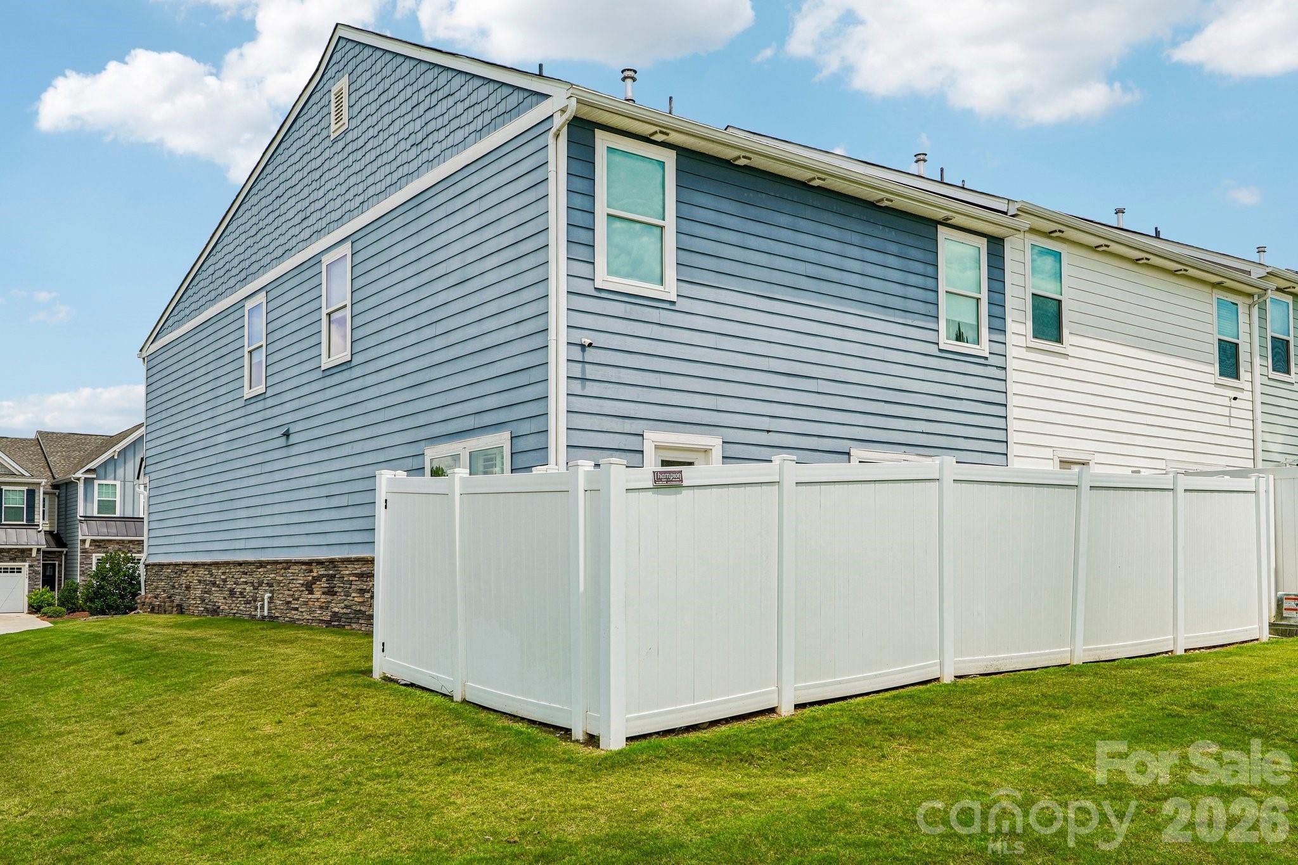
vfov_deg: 43.6
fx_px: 1082
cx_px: 649
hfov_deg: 61.9
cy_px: 432
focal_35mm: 30
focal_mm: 20
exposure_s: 1/125
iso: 100
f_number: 8
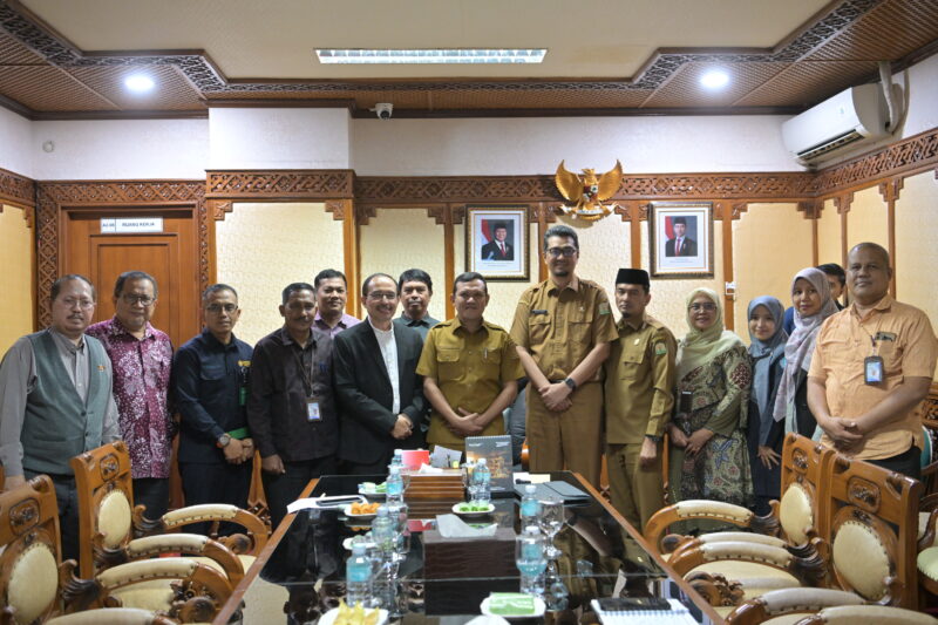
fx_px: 990
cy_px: 312
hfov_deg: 50.7
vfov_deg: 35.0
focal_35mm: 38
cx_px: 469
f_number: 3.5
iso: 2500
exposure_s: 1/100
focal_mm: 38
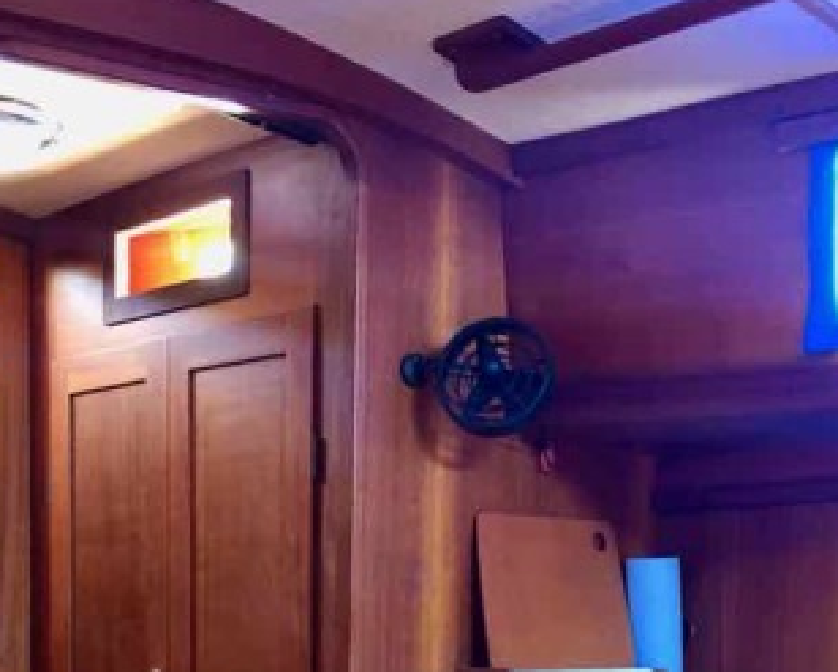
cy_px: 778
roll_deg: +0.3
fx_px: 1763
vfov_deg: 20.4
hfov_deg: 26.7
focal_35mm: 71
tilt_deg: -2.5
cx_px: 320
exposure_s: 1/9
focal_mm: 3.99
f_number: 1.8
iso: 100
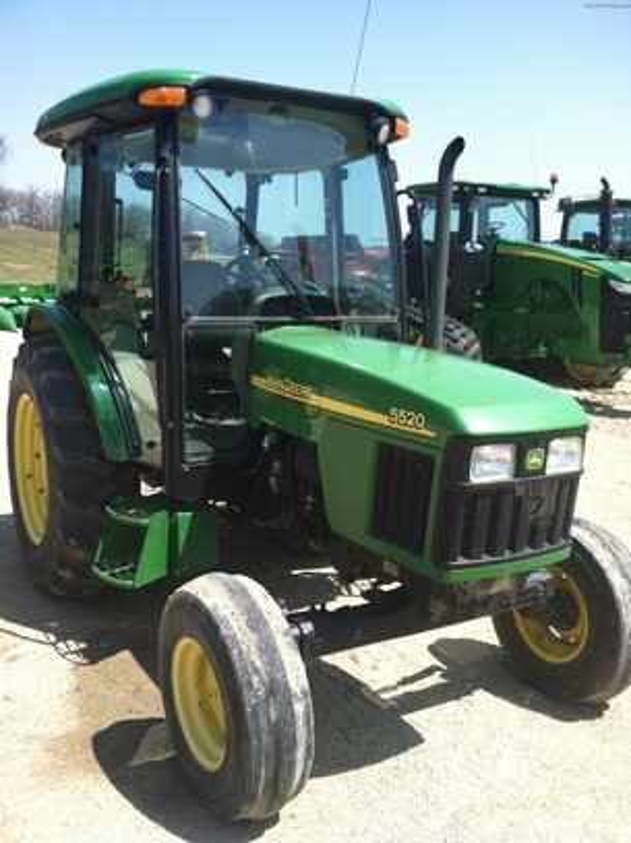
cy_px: 422
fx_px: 852
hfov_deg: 40.6
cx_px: 316
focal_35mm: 35
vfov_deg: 52.7
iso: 80
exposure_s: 1/714
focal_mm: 3.85
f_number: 2.8
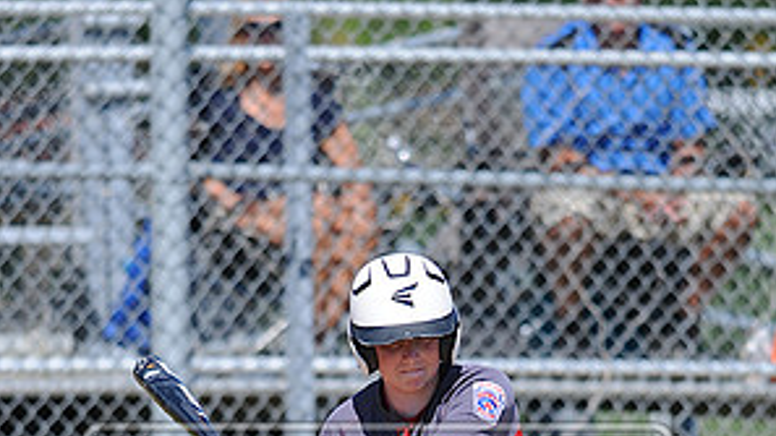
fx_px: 14690
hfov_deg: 3.0
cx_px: 388
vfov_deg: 1.7
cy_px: 517
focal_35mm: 714
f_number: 4
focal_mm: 300
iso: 200
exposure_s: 1/1600
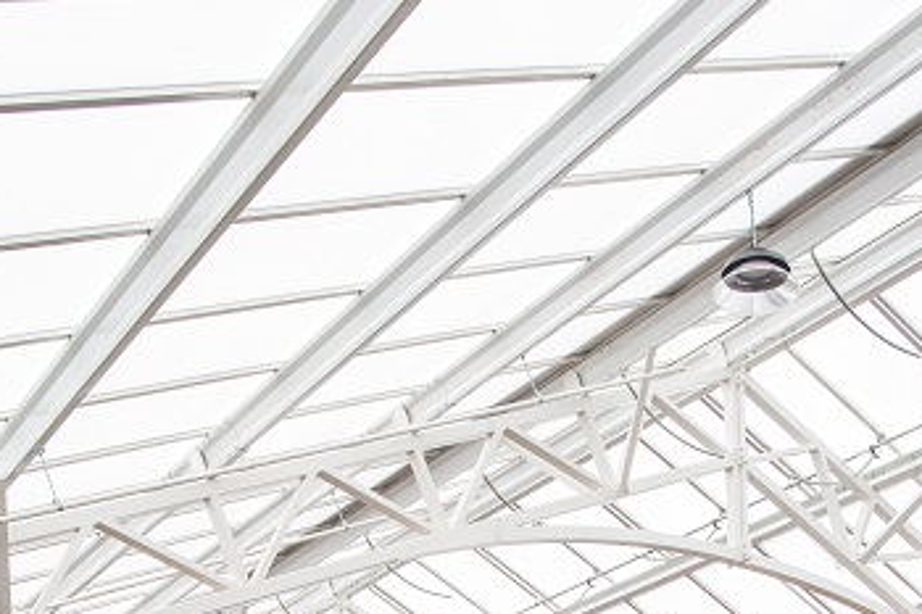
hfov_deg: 33.4
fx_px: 1536
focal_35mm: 60
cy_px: 752
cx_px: 501
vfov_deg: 20.9
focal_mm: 21
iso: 125
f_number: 11
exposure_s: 1/25
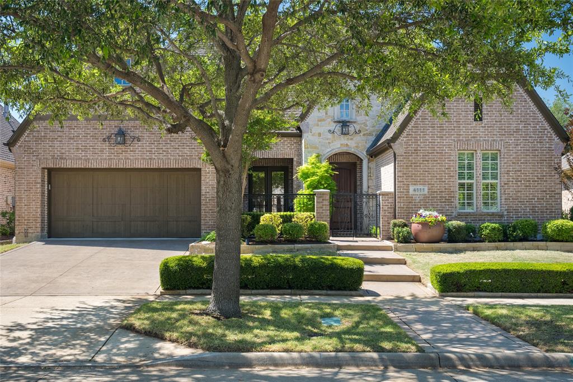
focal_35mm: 37
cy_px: 191
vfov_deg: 35.9
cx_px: 286
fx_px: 589
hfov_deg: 51.9
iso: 320
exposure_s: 1/320
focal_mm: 25
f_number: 8
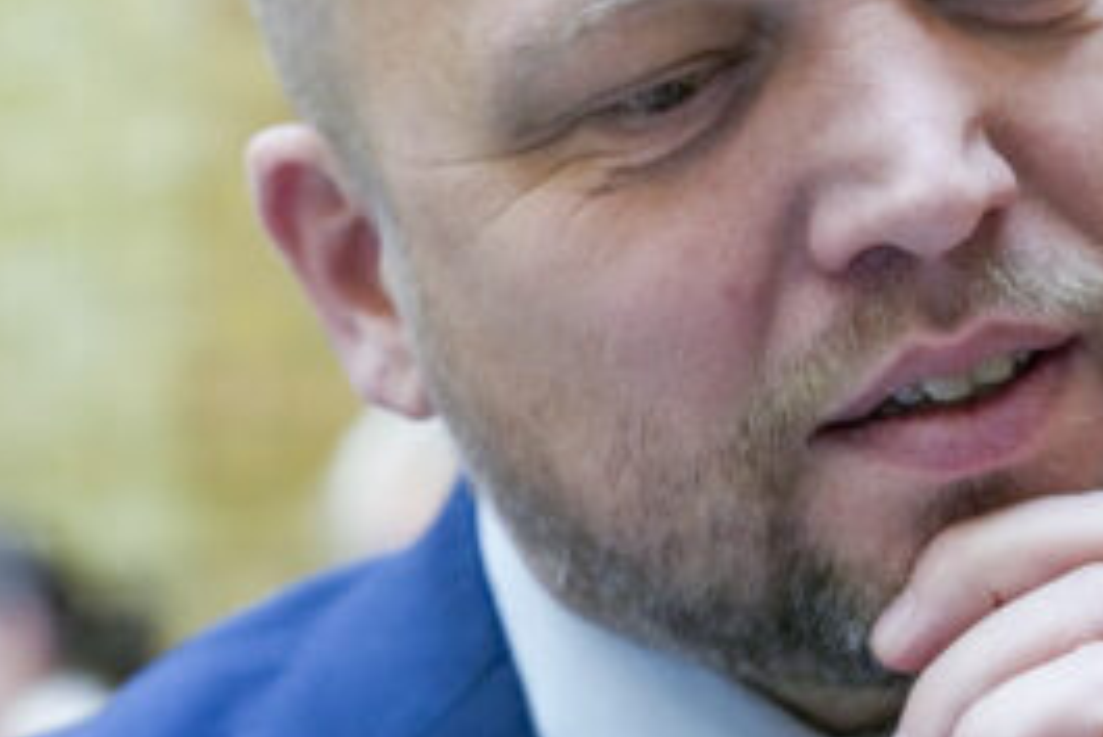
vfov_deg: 12.2
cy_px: 179
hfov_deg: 18.1
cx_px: 860
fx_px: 3433
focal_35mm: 112
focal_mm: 46
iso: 5000
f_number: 2.8
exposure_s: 1/250
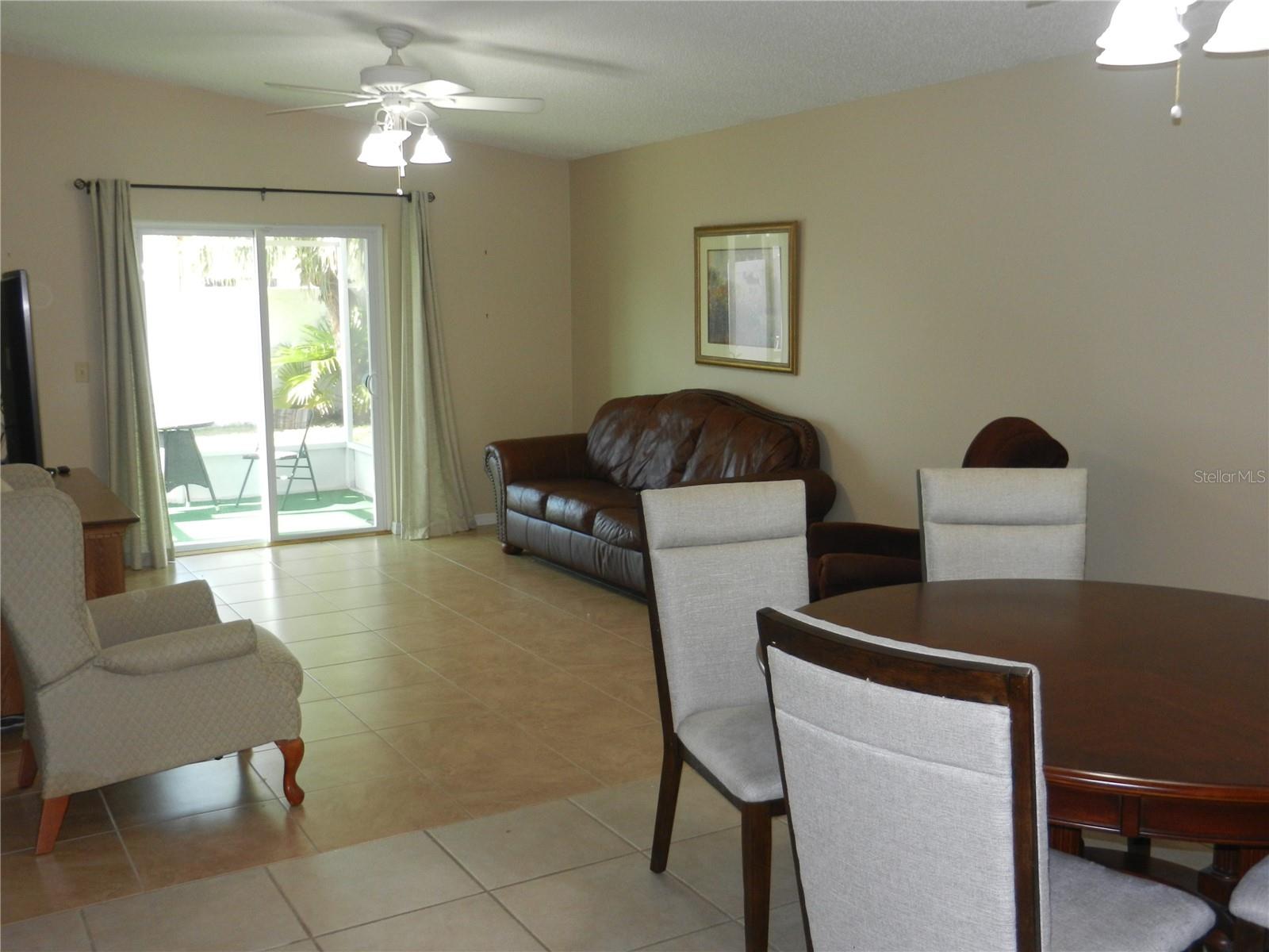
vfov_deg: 42.9
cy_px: 476
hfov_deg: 55.4
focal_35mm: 33
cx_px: 634
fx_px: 1210
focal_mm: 5.9
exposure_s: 1/30
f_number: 3.8
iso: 220
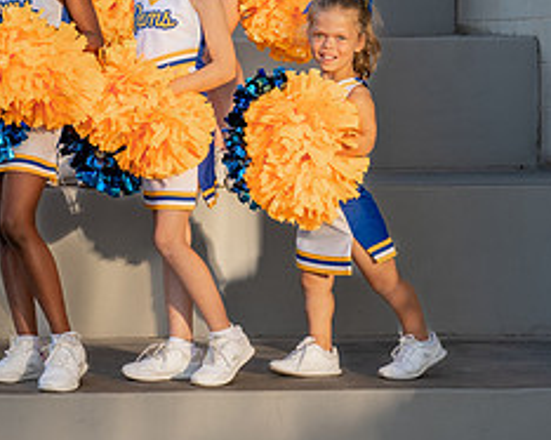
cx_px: -77
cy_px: 48
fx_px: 2918
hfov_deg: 10.6
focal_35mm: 179
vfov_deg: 8.6
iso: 100
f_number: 2.8
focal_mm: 50
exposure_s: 1/400
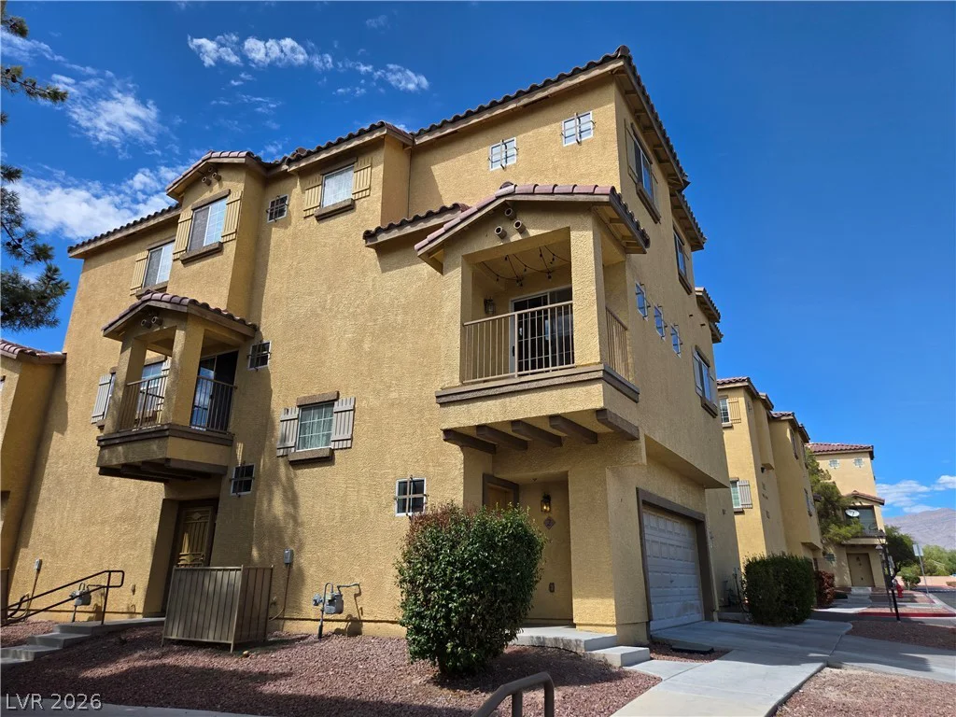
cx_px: 478
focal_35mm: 23
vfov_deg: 58.9
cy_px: 358
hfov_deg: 73.9
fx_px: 635
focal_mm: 5.4
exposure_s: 1/2921
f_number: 1.8
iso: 40
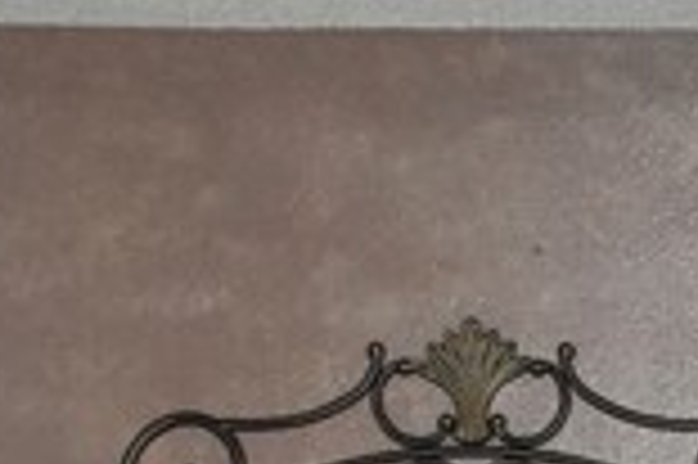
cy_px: 1027
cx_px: 1153
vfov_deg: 6.9
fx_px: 3661
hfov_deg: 10.4
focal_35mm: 189
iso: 2500
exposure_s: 1/60
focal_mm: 18
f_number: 3.5
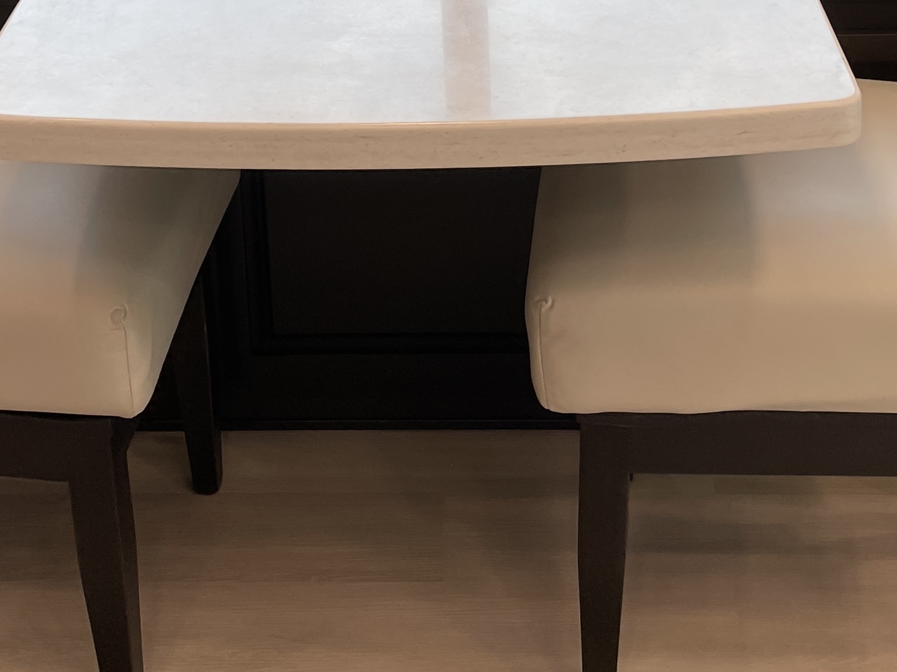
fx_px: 1814
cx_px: 419
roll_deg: +2.8
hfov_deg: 27.8
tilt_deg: -17.1
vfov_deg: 19.9
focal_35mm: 70
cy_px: -99
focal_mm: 4.2
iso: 32
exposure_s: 1/121
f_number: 1.6
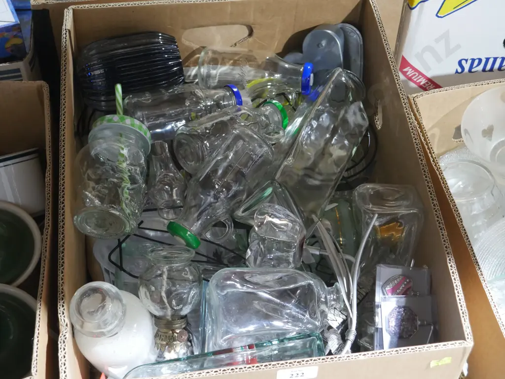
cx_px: 252
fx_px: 905
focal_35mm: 62
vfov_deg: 23.7
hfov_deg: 31.2
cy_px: 190
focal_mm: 31
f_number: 5.4
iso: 3200
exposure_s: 1/30
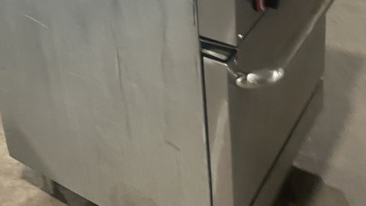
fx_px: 543
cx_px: 138
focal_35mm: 56
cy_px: -74
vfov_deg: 19.5
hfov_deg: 37.0
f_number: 1.6
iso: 250
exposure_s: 1/60
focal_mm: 4.2
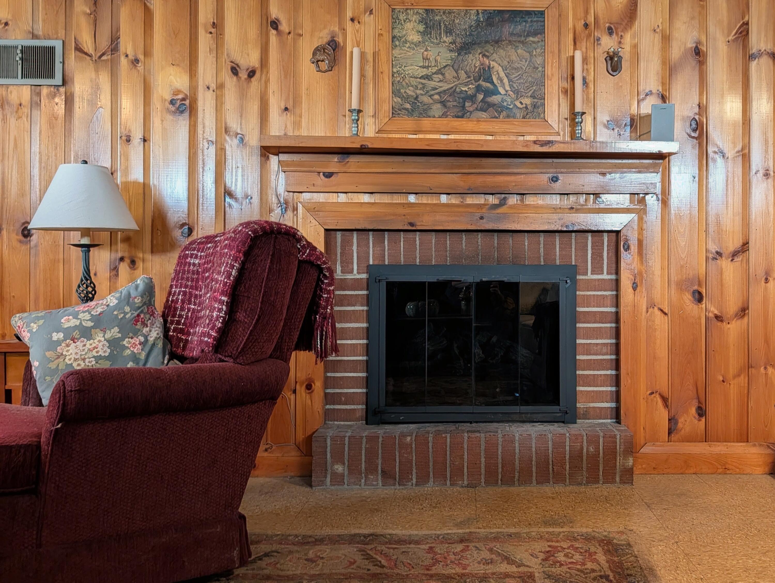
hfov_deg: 71.5
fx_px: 538
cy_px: 292
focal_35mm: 24
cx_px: 388
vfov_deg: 56.9
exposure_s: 1/24
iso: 772
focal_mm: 6.9
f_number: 1.68
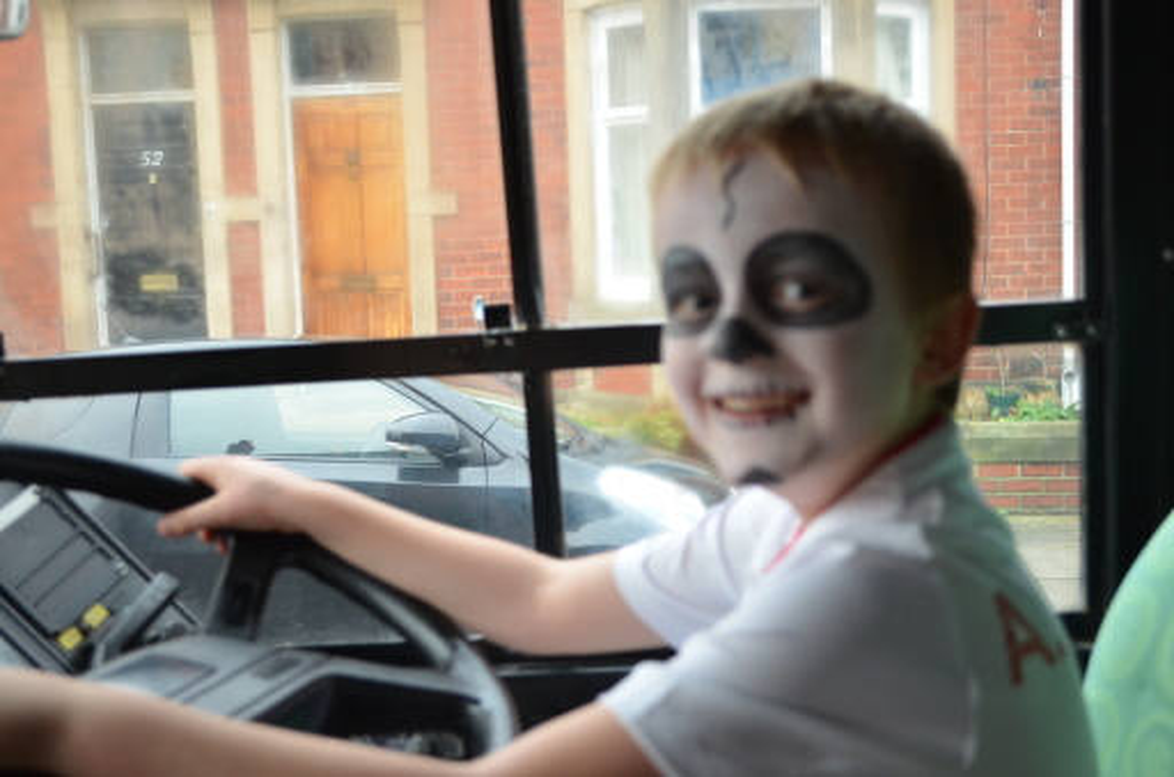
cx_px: 587
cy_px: 388
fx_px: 1562
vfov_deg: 27.9
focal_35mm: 48
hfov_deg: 41.2
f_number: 4.8
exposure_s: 1/40
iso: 800
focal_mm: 32
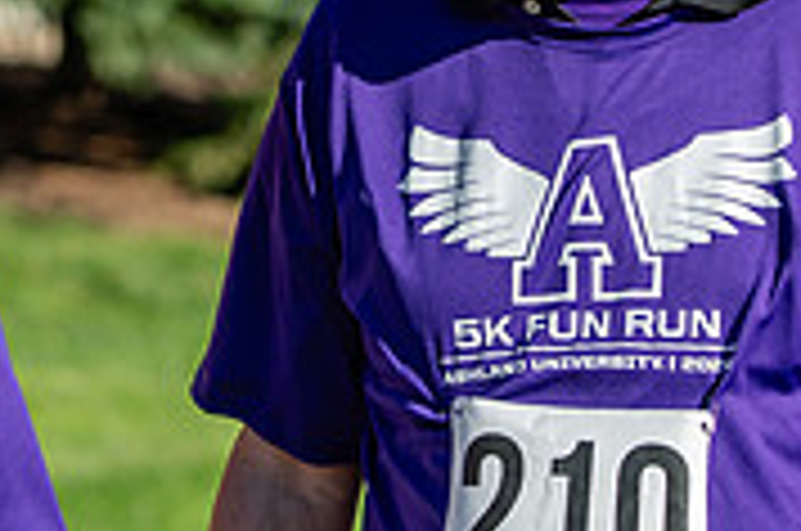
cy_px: -101
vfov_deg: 4.9
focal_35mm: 281
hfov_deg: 7.3
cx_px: 135
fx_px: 6241
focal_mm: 86
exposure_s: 1/500
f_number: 4
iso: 80
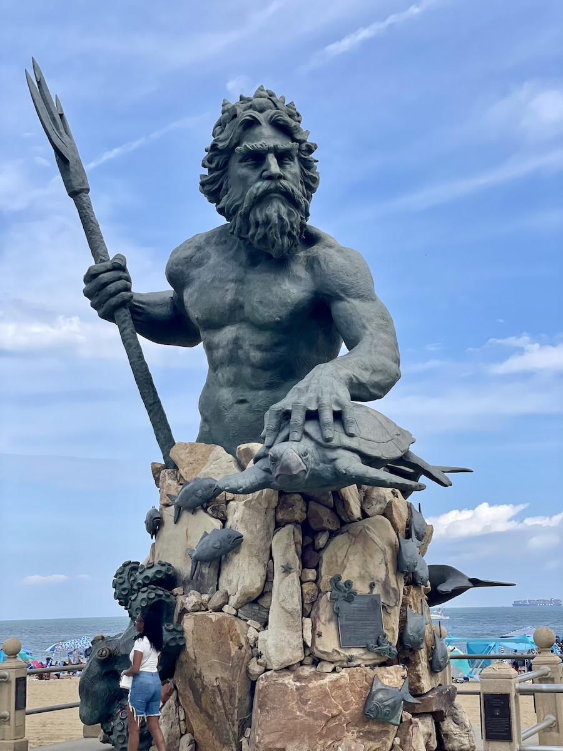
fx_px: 1128
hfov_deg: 28.0
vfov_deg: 36.8
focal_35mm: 52
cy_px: 376
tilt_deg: +13.1
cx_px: 282
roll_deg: +1.2
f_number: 2
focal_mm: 6
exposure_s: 1/2083
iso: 32
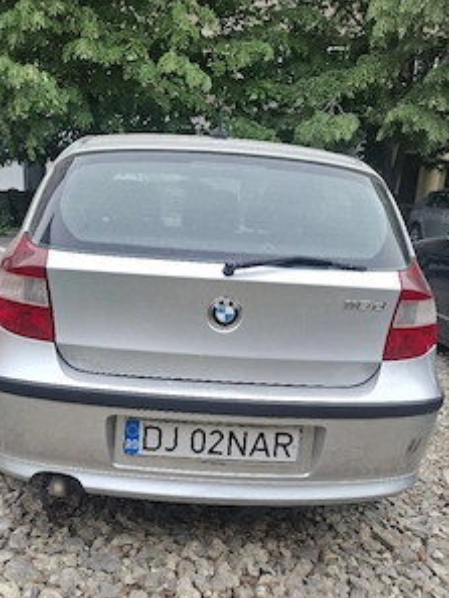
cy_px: 348
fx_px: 536
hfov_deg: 45.2
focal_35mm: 31
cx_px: 179
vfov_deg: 58.0
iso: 50
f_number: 1.8
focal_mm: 5.54
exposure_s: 1/500
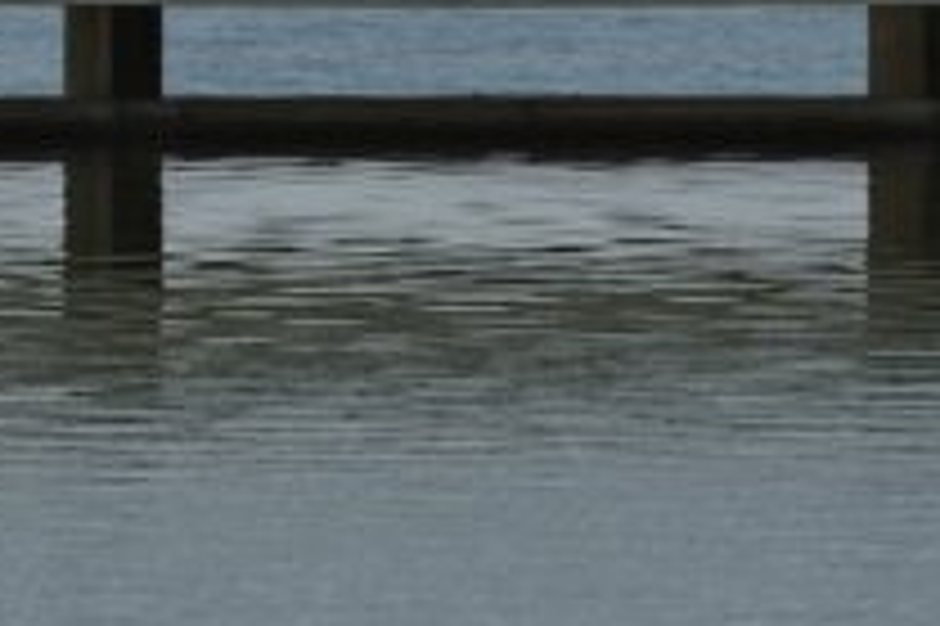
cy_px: 421
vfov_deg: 2.5
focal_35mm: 560
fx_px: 14609
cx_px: 661
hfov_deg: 3.7
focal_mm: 95
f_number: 8
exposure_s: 1/125
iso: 100
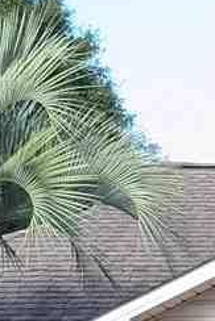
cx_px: 431
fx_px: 1869
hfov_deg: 6.4
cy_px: 384
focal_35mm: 209
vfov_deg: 9.7
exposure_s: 1/210
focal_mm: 6.9
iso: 21
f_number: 1.68
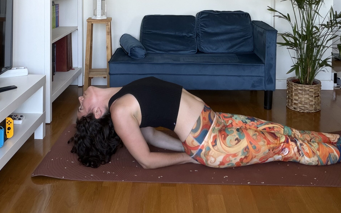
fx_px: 400
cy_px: -13
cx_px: 171
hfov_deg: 46.2
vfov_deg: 27.6
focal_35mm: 43
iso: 80
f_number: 1.9
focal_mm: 2.71
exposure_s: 1/78
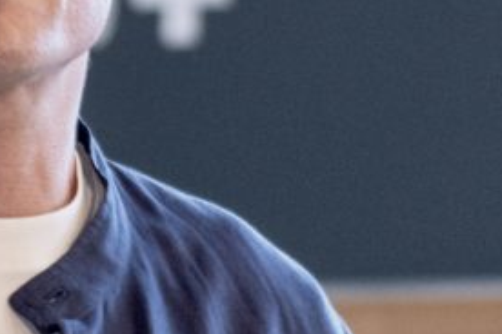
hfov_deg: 2.3
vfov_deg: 1.5
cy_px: -5
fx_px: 12410
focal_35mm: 890
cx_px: 5
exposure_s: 1/250
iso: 640
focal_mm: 160
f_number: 5.3
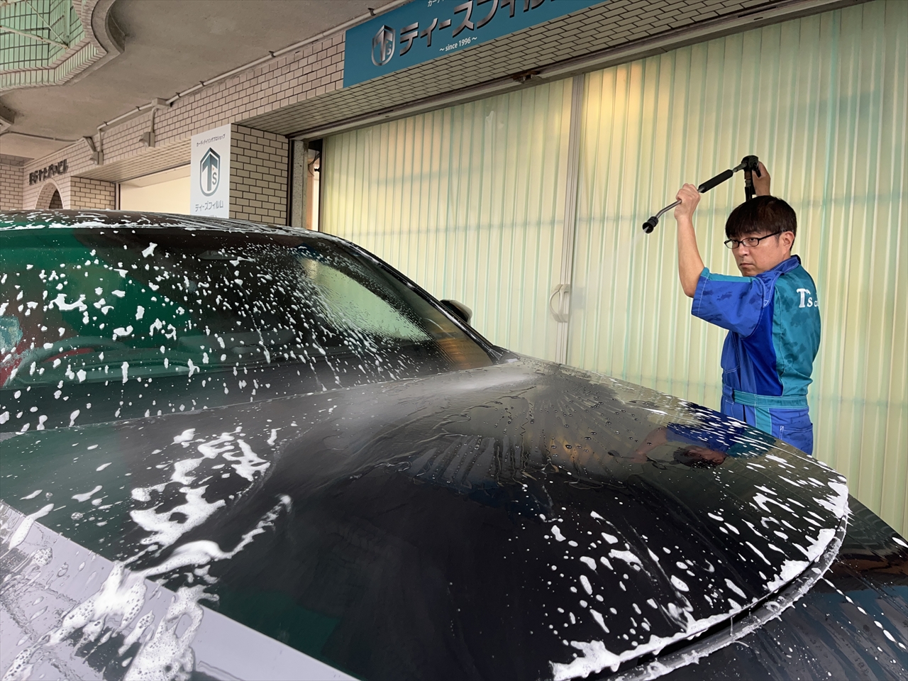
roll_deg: -1.8
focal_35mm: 26
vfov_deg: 53.1
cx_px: 454
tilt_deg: -3.0
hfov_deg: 67.3
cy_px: 340
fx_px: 682
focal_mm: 5.1
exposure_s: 1/60
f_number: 1.6
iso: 100
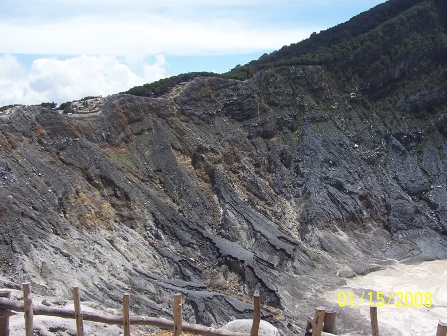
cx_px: 229
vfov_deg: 36.8
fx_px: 504
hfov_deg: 47.8
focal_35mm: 39
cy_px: 170
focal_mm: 6.3
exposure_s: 1/750
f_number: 4
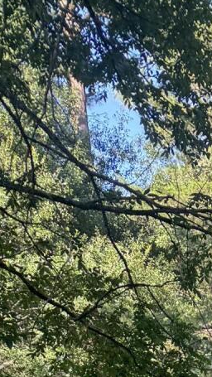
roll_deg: +1.1
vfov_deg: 14.4
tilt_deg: -14.3
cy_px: 818
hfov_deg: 9.6
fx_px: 1149
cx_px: 458
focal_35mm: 115
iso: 64
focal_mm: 6.76
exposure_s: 1/150
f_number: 1.78
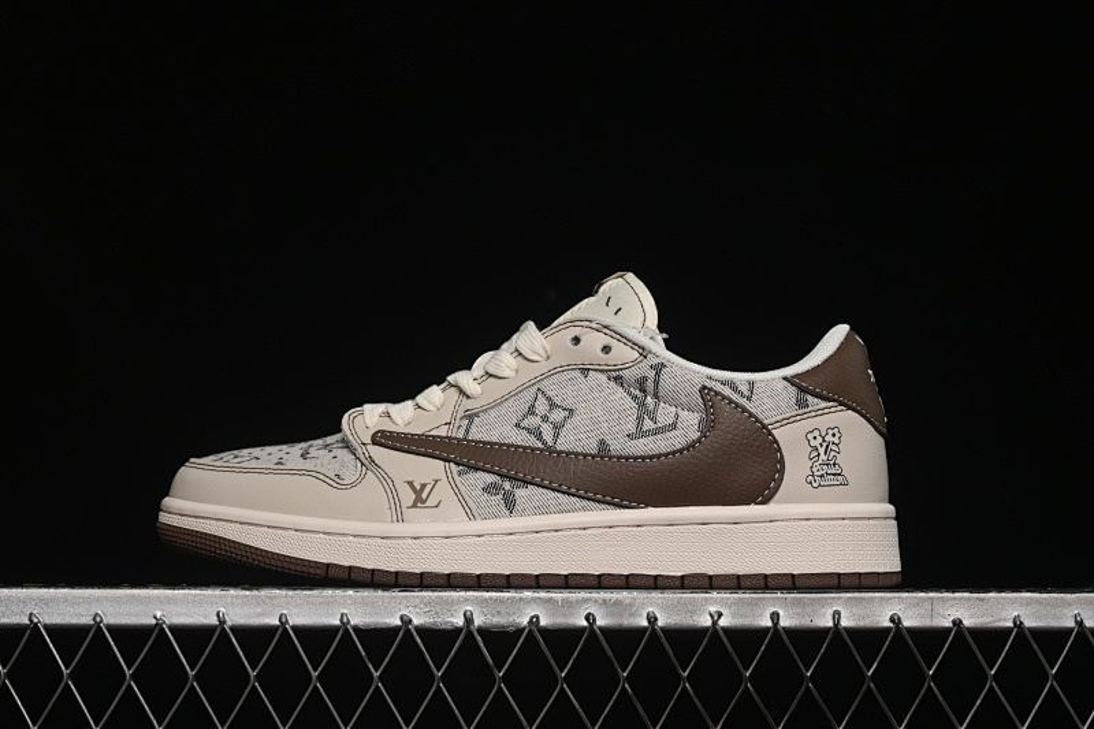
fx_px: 2279
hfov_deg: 27.0
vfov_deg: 18.2
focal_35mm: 75
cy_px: 364
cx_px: 547
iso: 160
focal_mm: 50
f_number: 7.1
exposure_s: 1/60
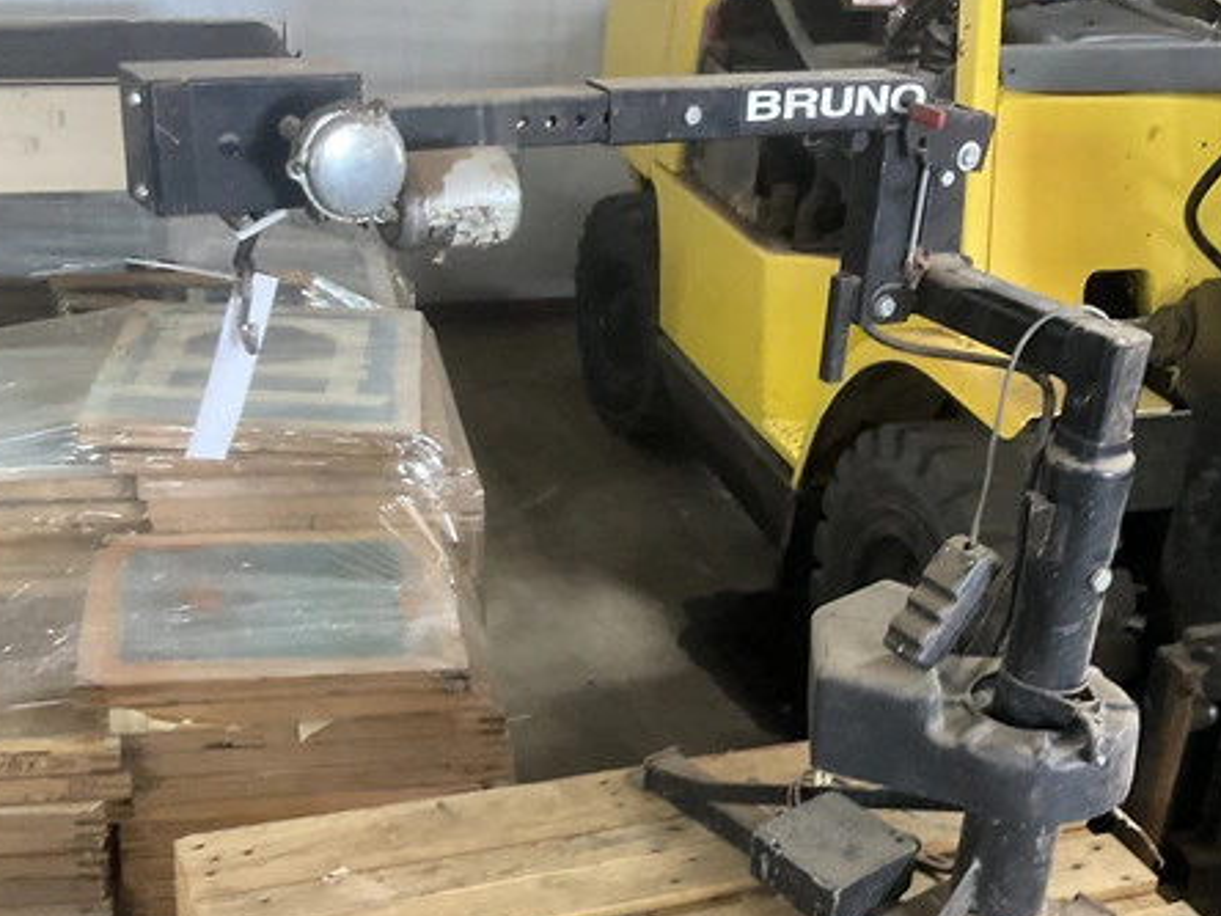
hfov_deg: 38.9
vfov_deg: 29.3
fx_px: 1728
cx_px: 682
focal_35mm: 49
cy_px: 670
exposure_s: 1/60
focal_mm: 3
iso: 320
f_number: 1.8
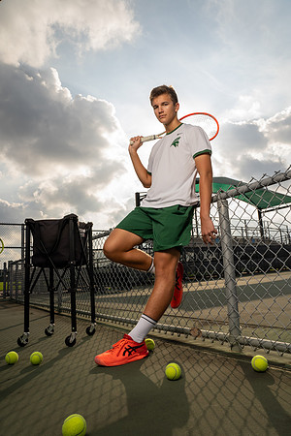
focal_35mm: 25
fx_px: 303
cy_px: 218
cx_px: 146
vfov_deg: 71.5
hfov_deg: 51.3
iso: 80
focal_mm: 25
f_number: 10
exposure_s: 1/250
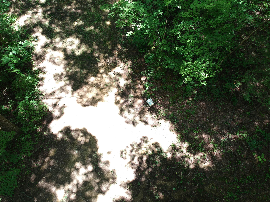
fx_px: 211
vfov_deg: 51.3
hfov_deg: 65.3
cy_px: 99
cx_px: 136
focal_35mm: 27
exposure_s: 1/60
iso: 100
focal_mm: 4.49
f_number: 2.6
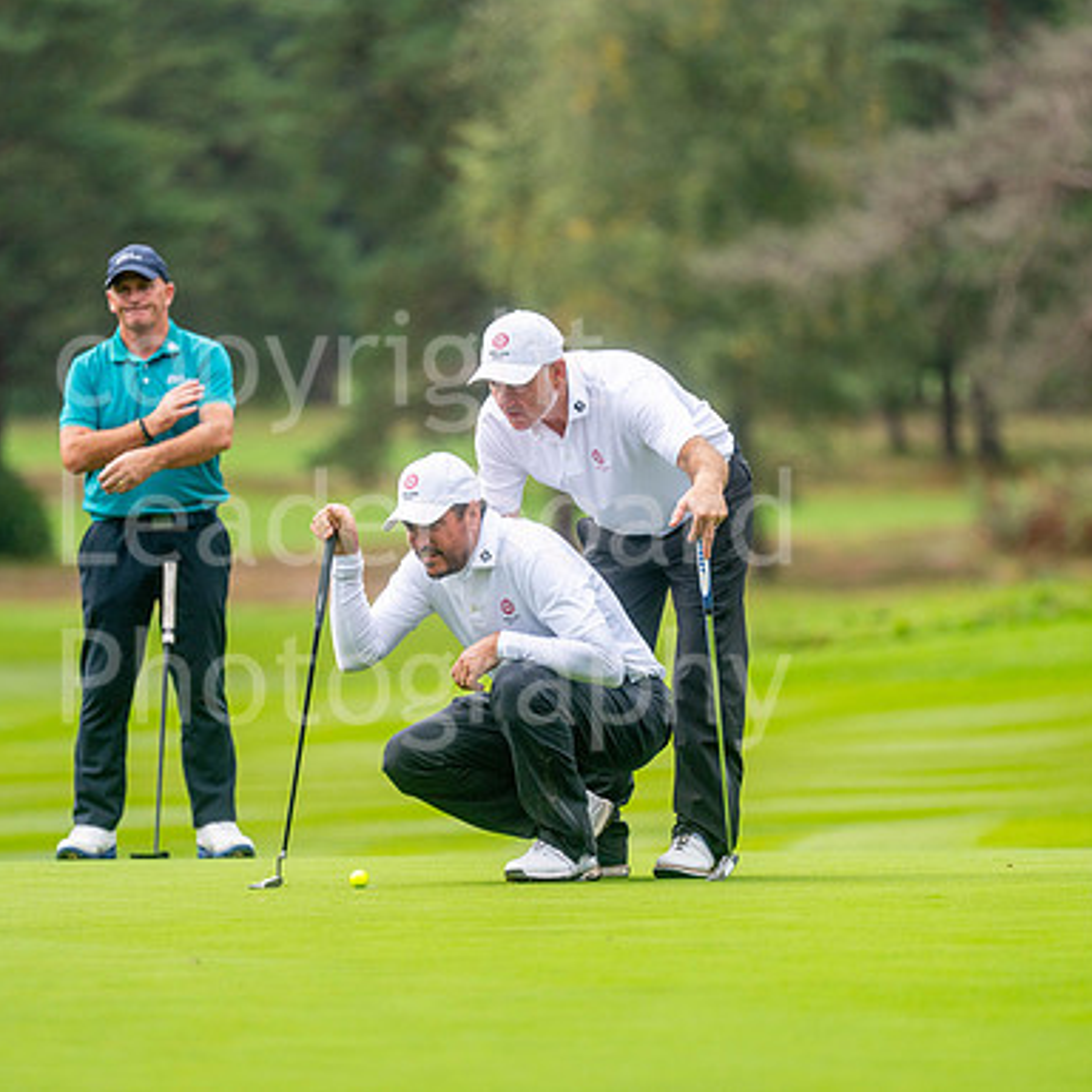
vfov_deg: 4.6
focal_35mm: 385
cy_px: 545
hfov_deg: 4.6
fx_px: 13741
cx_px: 429
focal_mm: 300
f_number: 4
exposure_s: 1/2000
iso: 400
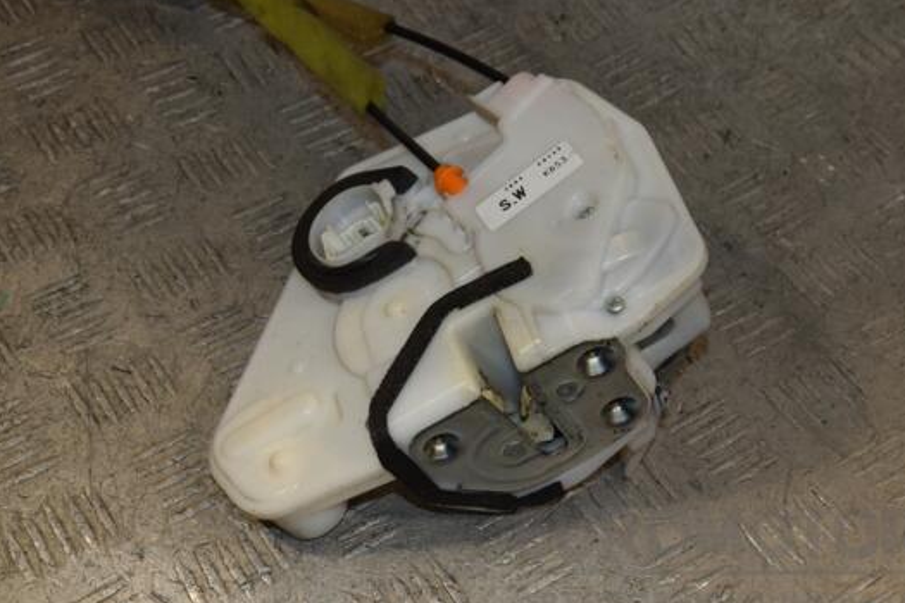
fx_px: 1810
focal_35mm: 72
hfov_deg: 28.1
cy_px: 303
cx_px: 483
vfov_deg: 18.9
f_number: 8
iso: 800
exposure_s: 1/200
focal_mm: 42
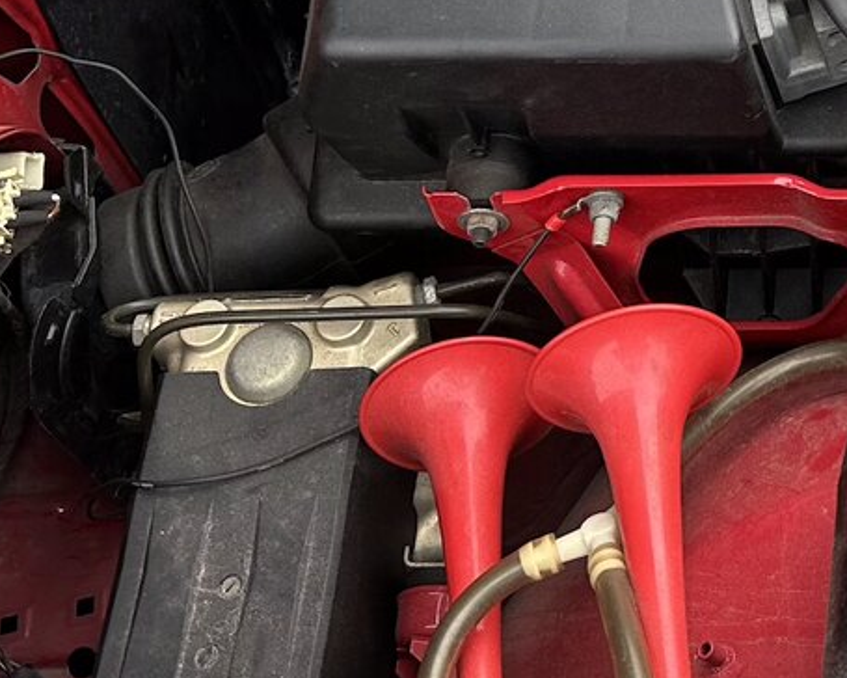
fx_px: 1980
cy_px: -291
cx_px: 1042
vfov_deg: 17.7
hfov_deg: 22.1
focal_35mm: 79
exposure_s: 1/204
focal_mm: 6.86
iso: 64
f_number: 1.78
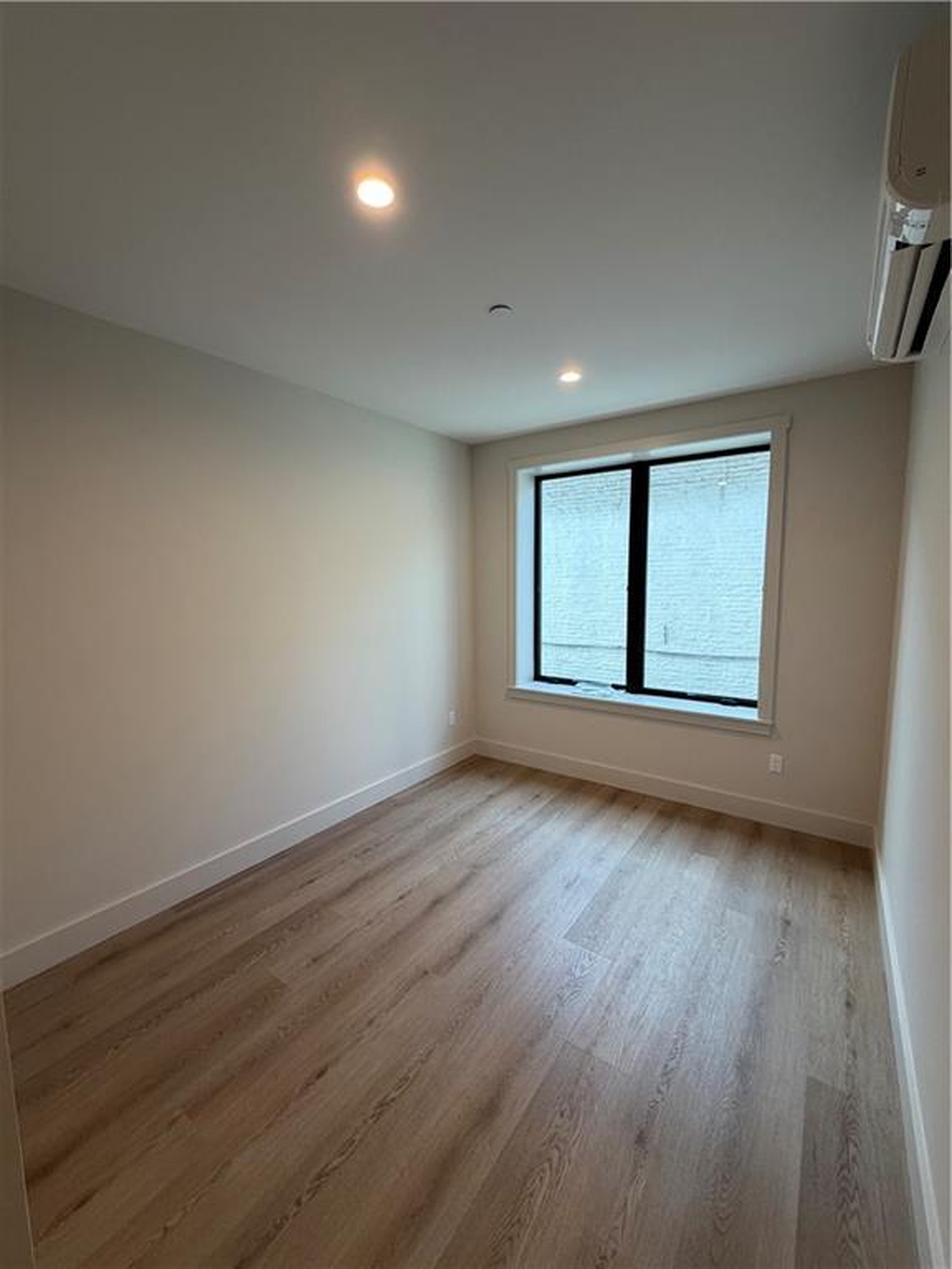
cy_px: 634
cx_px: 476
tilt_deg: -6.1
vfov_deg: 102.1
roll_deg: +1.1
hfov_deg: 85.7
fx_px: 513
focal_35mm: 14
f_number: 2.2
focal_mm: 2.22
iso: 200
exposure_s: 1/120
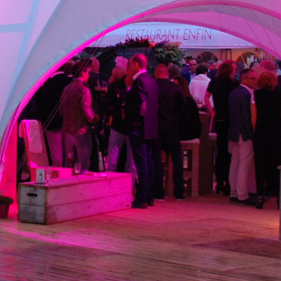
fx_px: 1231
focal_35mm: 134
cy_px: 20
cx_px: -127
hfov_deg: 12.5
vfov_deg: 12.9
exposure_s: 1/15
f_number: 3.5
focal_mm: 18
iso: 400
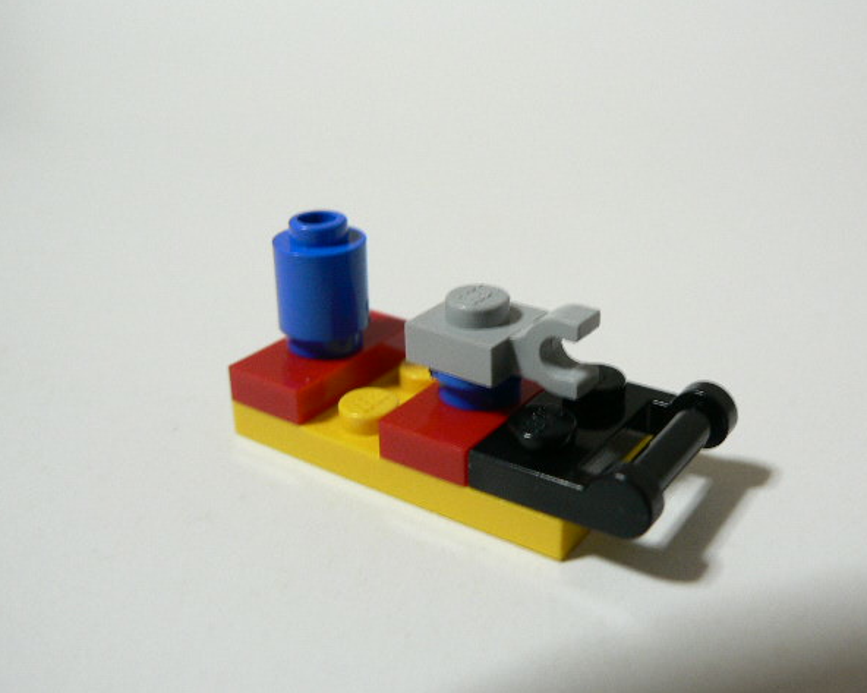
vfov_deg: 39.1
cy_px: 346
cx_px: 463
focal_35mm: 38
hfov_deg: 47.9
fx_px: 975
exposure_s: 1/15
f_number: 2.8
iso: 200
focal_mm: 6
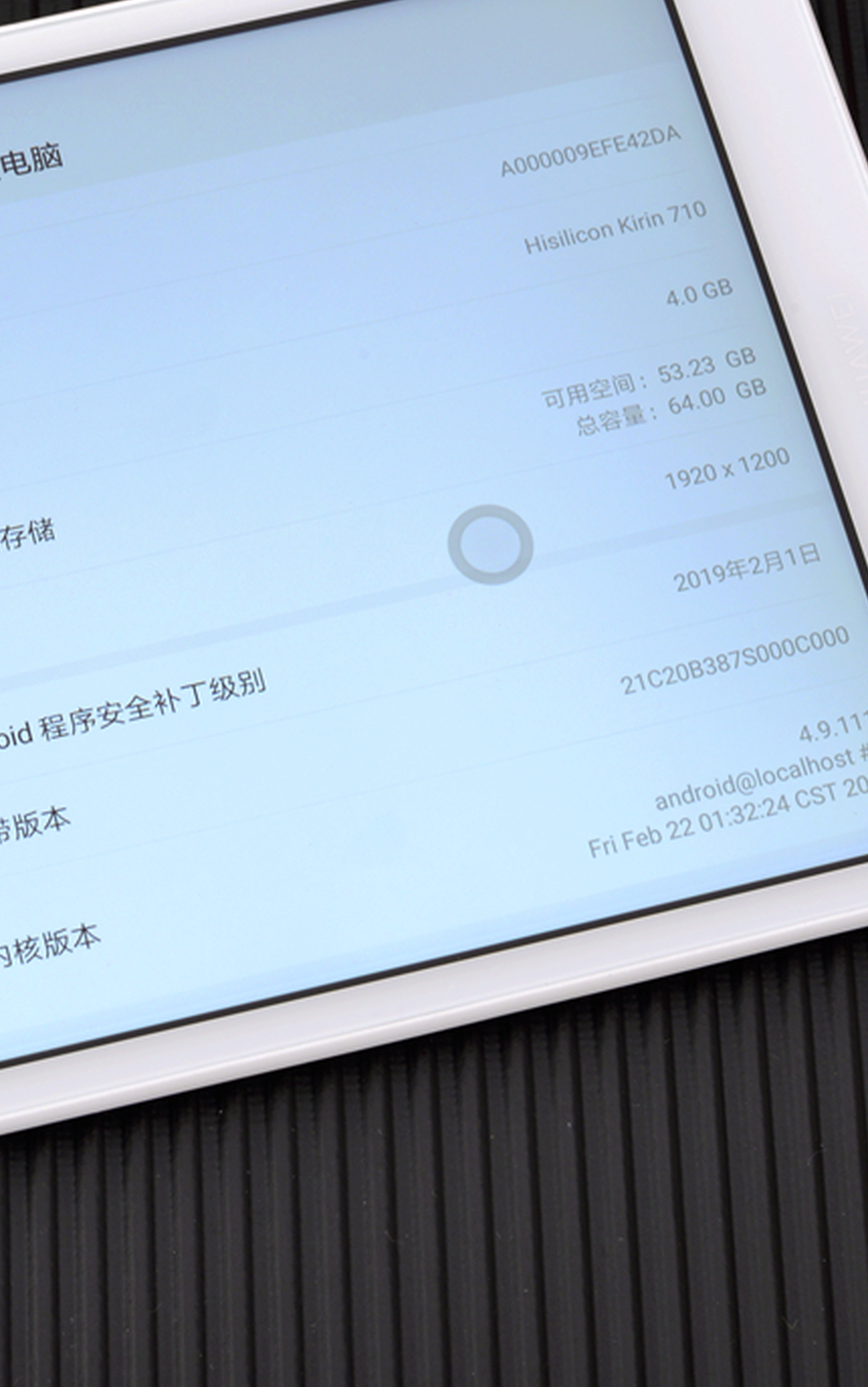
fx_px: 3365
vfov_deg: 23.3
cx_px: -14
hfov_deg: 14.4
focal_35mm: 89
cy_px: 613
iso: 400
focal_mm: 50
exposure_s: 1/10
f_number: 16
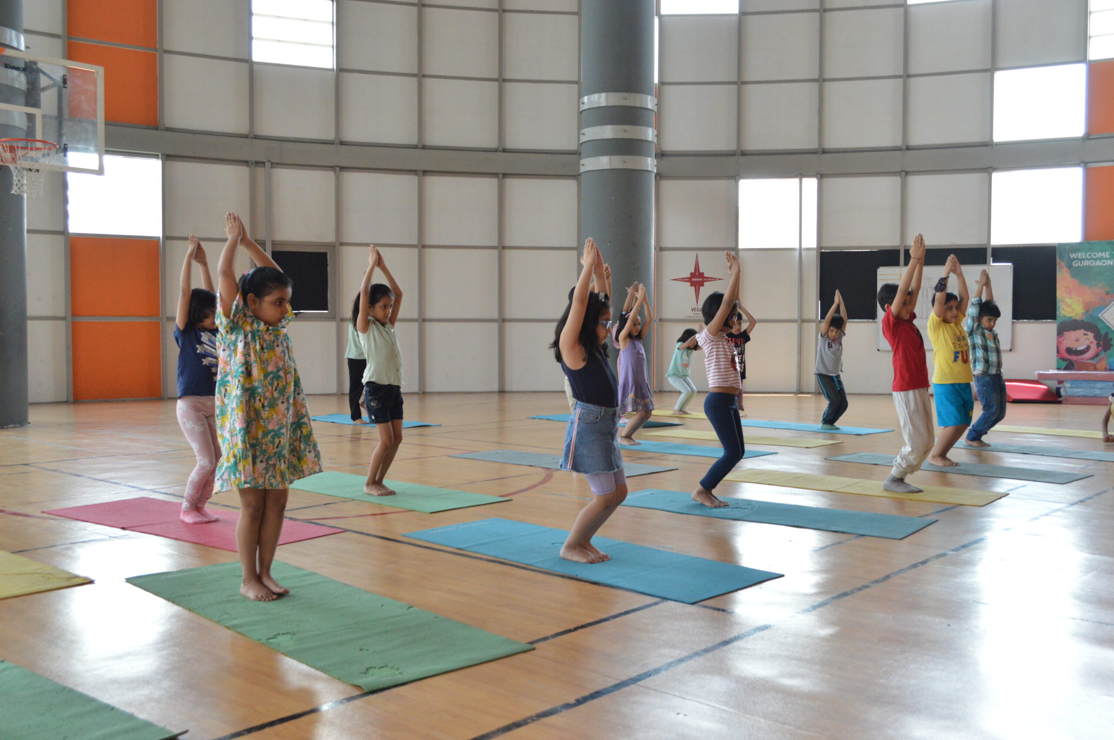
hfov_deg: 57.3
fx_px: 1020
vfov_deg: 39.9
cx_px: 557
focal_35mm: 33
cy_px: 370
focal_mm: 22
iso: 1600
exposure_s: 1/60
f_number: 5.6
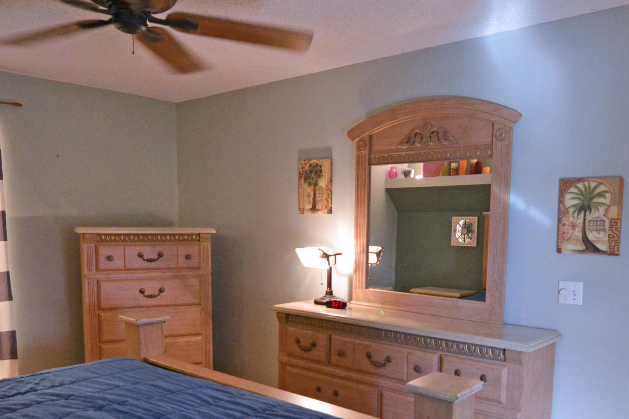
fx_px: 541
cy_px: 293
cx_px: 352
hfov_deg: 60.2
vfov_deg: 41.6
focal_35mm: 31
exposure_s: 1/60
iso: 2000
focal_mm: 11
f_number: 2.8
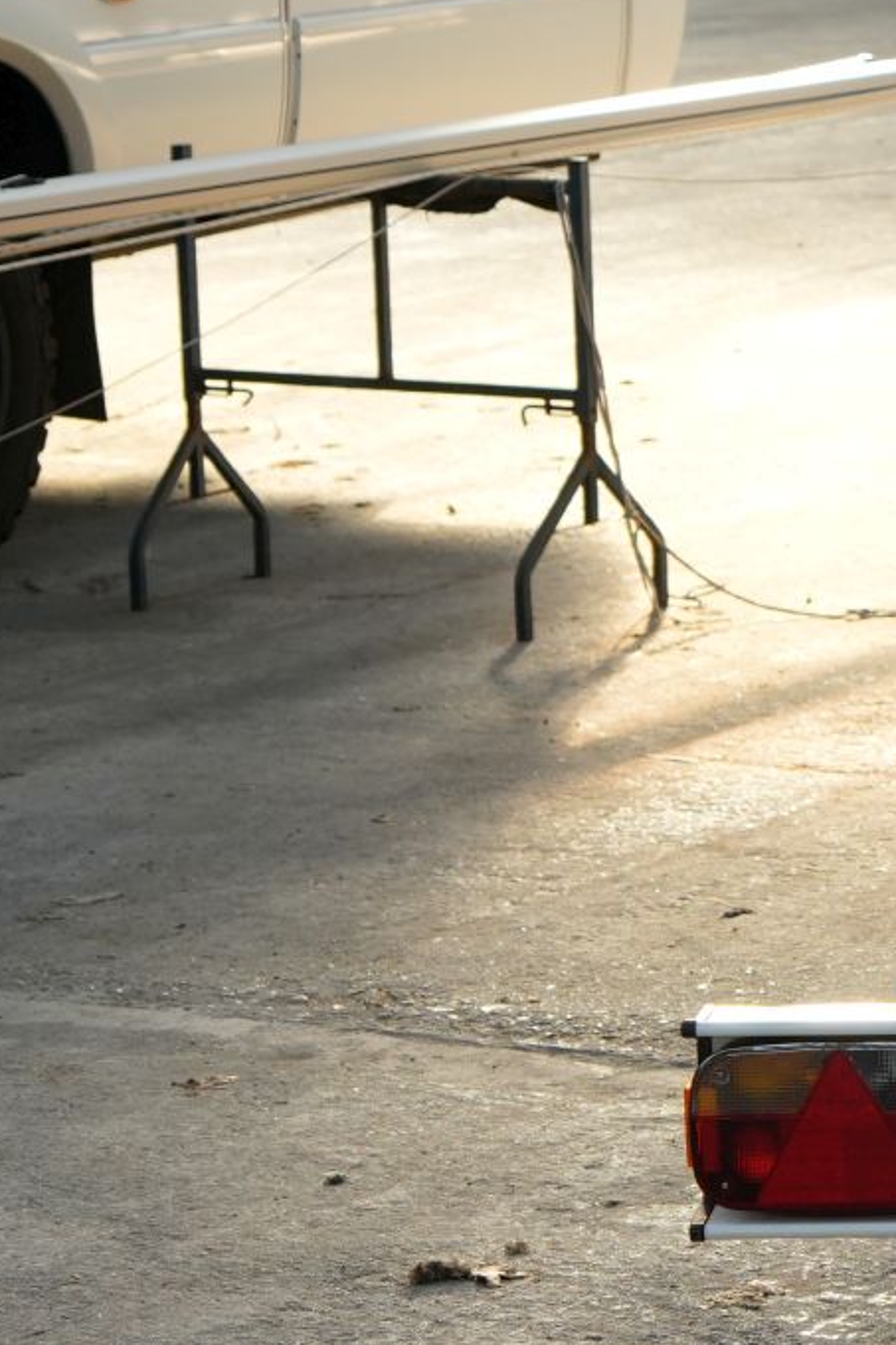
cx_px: 1822
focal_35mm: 161
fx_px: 6013
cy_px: 100
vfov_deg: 12.6
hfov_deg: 8.1
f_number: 4
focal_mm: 38
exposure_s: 1/160
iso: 320
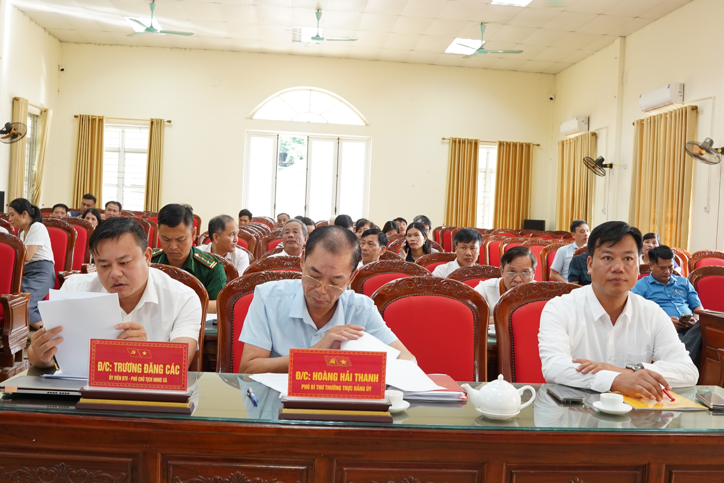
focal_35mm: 36
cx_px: 362
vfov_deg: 36.9
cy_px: 242
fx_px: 724
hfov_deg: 53.1
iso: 1000
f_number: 5.6
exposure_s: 1/50
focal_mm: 24
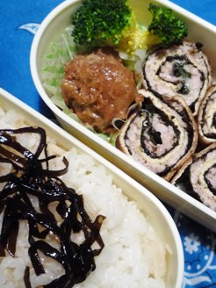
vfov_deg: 45.8
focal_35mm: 41
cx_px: 162
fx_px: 341
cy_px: 143
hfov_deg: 34.4
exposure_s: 1/25
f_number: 3.3
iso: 400
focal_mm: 5.2
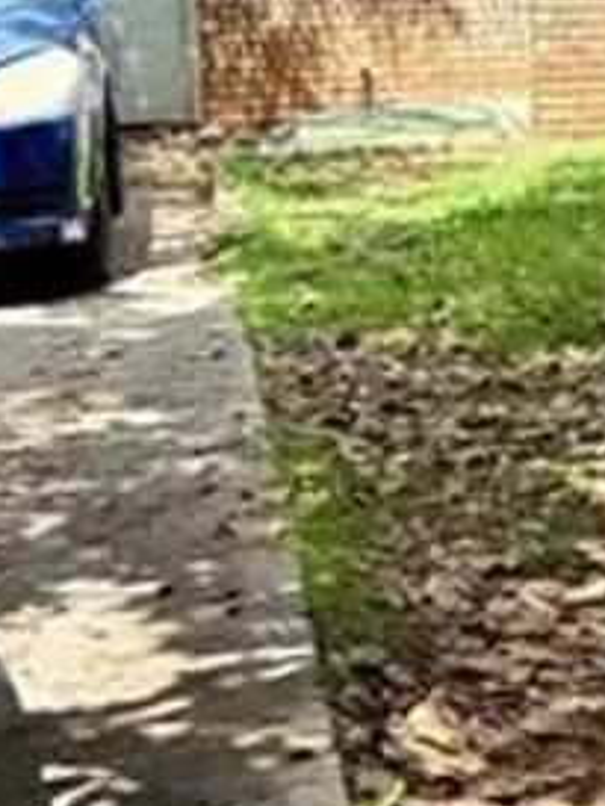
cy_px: 123
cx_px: 1116
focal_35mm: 120
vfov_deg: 16.2
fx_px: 2794
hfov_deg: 11.4
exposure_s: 1/1230
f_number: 1.78
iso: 80
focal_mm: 6.76
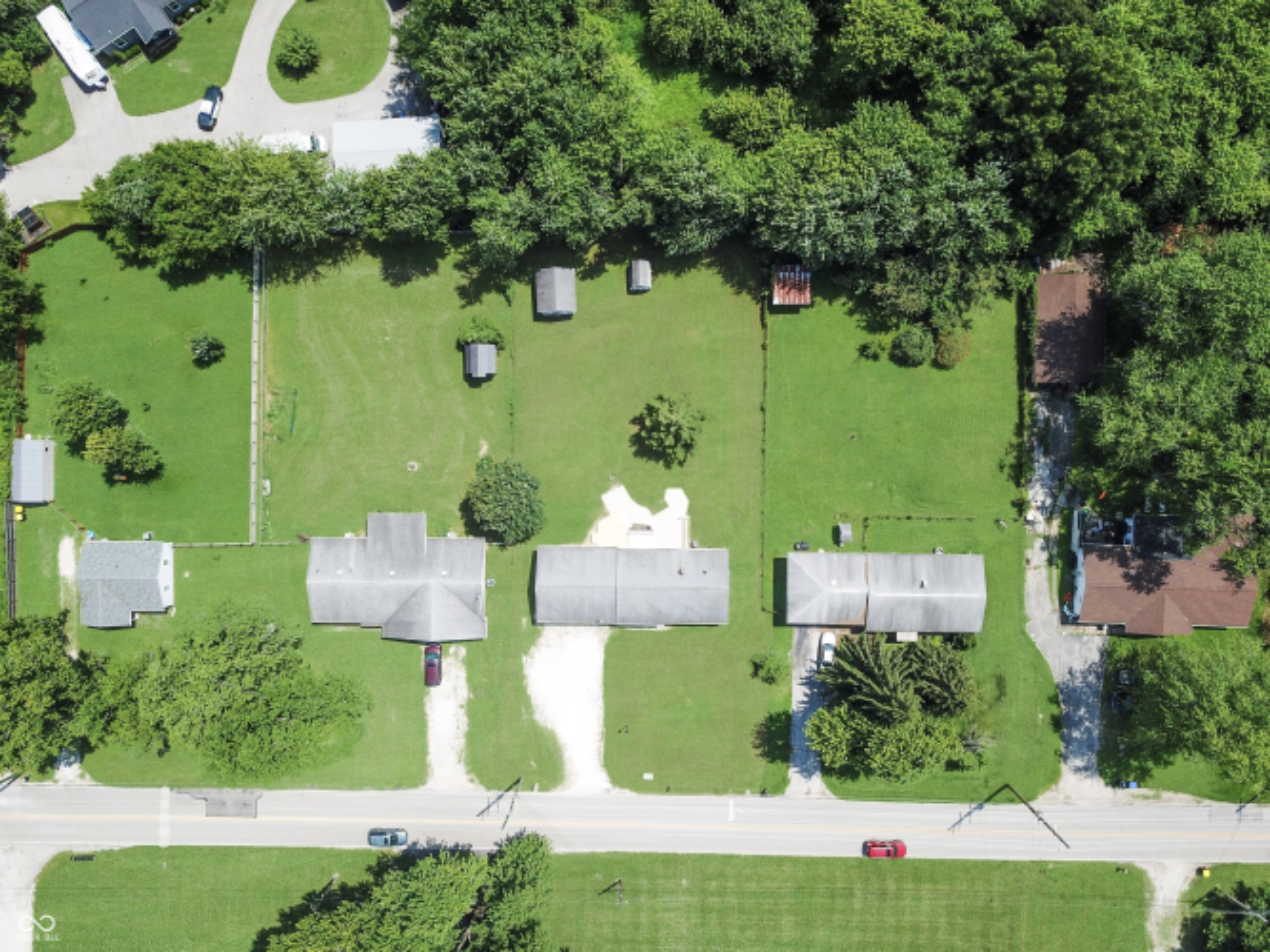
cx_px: 635
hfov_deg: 67.3
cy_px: 476
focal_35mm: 26
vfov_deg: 53.0
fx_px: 954
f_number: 2.2
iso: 100
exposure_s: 1/80
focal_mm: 4.73
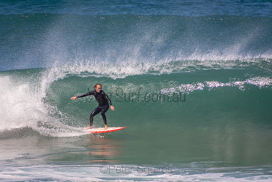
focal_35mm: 600
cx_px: 136
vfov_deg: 2.3
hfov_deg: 3.4
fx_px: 4534
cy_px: 91
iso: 220
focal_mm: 400
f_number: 5.6
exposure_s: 1/1250
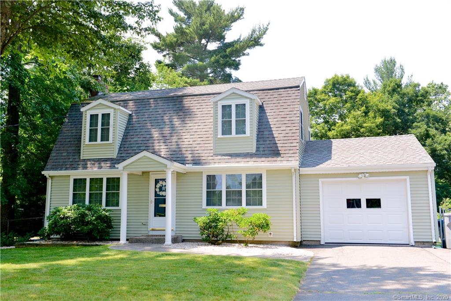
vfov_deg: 38.9
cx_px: 226
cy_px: 150
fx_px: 426
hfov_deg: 55.8
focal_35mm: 34
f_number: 8
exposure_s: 1/400
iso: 640
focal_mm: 34
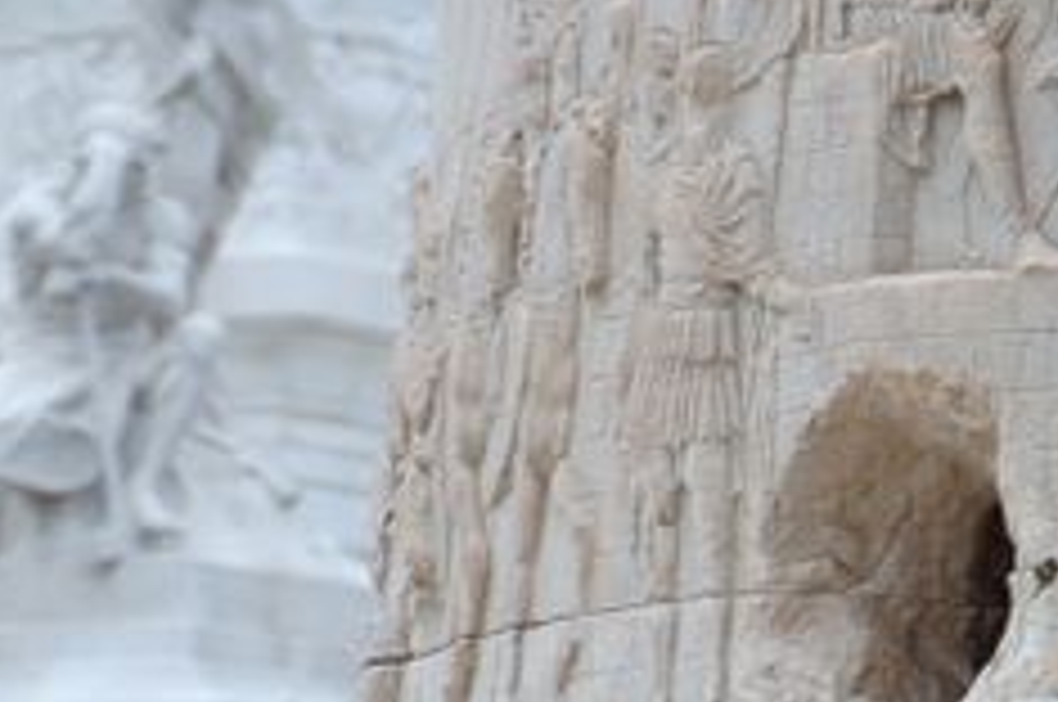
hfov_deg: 3.0
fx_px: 20109
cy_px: -428
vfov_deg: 2.0
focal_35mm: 685
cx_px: 2215
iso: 200
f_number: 9
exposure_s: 1/125
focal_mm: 105
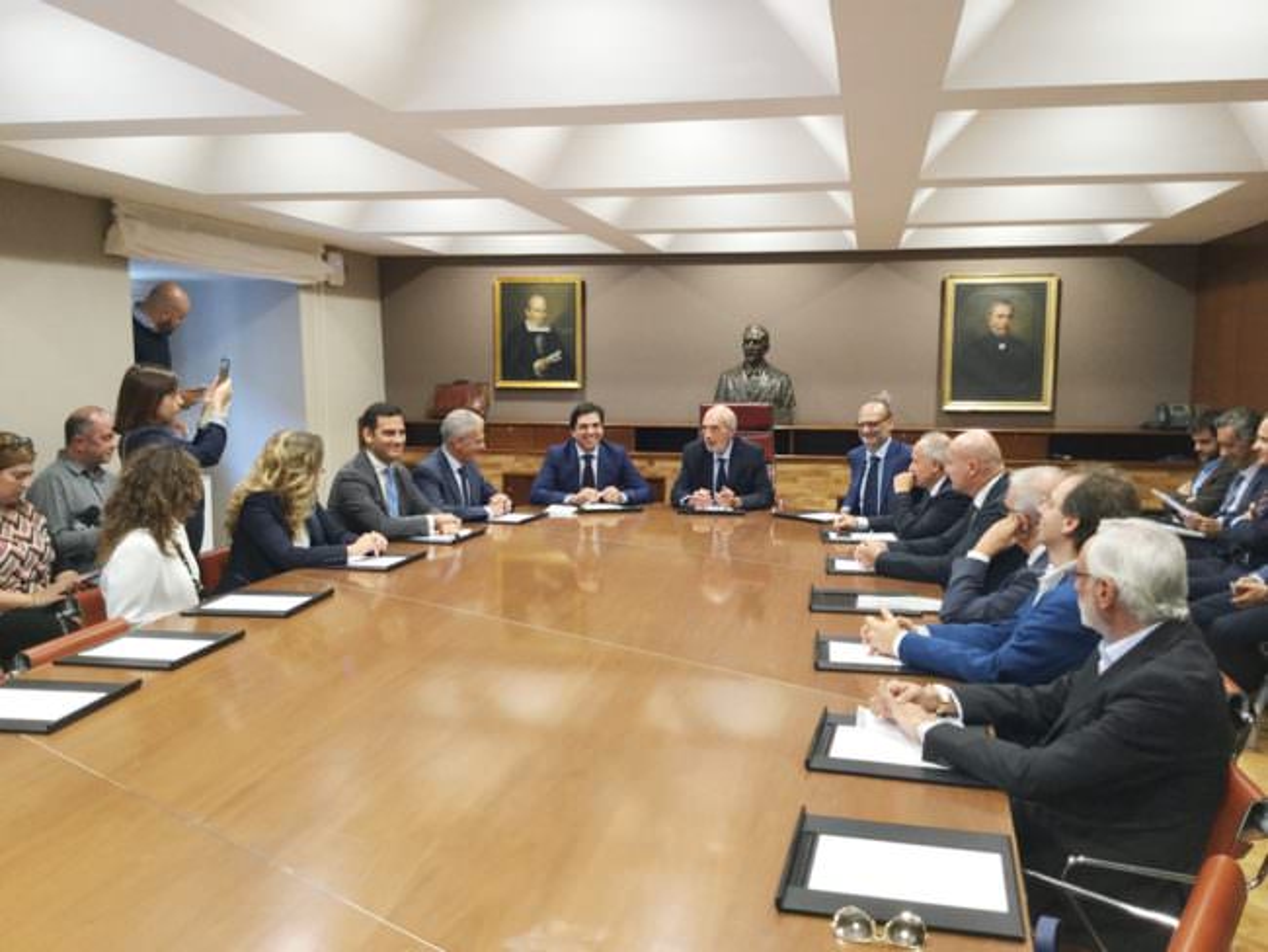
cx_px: 634
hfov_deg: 58.3
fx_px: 1136
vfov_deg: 45.5
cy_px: 476
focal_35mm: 31
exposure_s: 1/33
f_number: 2.4
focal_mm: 3.3
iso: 100
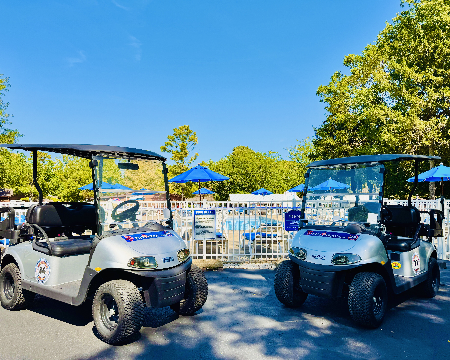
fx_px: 333
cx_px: 224
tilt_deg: +3.7
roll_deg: +0.0
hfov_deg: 68.1
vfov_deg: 56.8
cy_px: 180
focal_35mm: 25
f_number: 1.78
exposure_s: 1/4049
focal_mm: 6.76
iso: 80
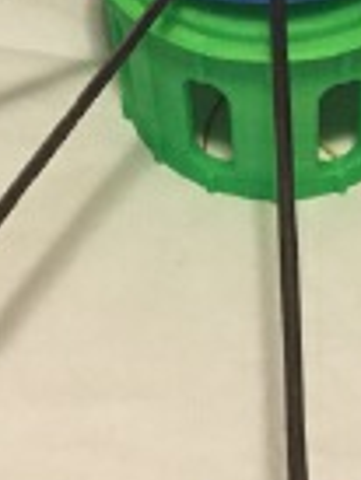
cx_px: 219
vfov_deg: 17.2
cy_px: 60
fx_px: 1569
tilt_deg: -51.6
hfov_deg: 13.1
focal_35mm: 113
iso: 250
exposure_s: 1/30
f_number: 2.2
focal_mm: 4.15
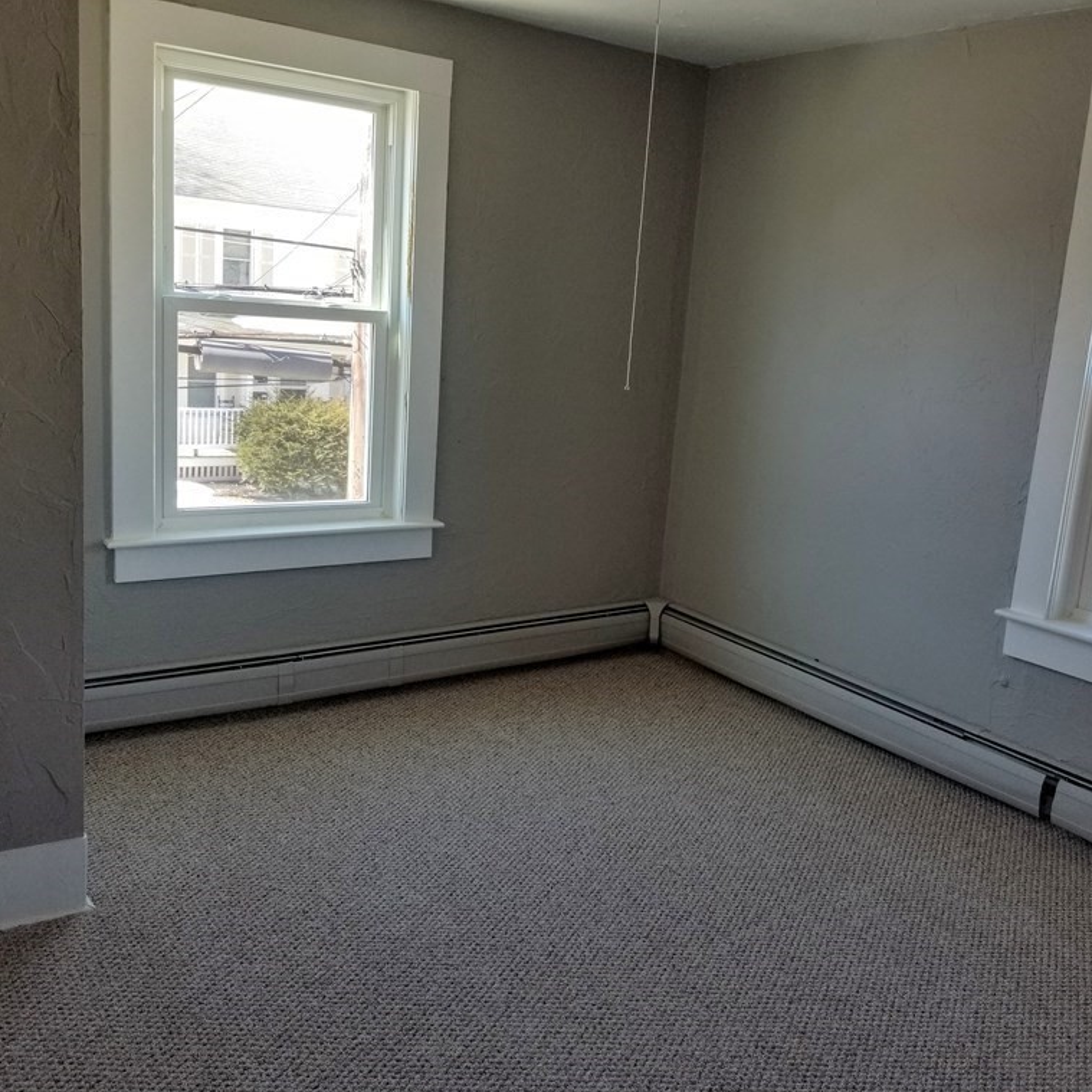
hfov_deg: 52.3
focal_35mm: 31
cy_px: 551
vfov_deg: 52.5
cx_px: 634
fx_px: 1106
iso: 50
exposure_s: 1/148
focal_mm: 4.25
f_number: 1.7
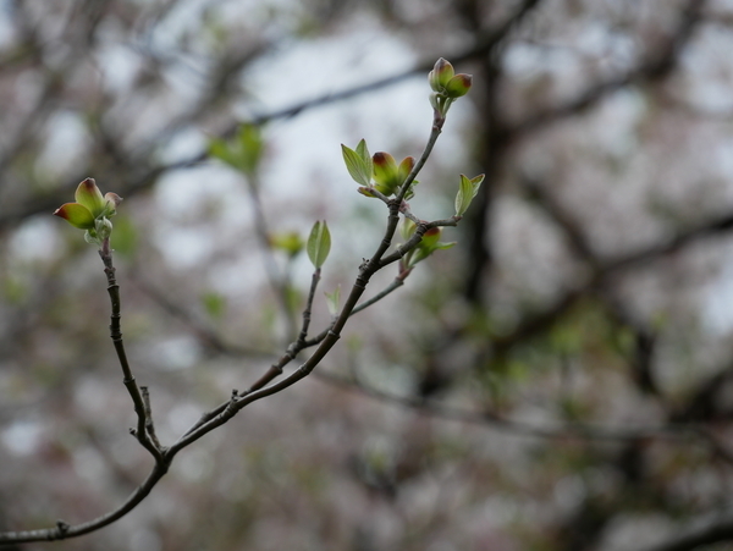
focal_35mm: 120
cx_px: 366
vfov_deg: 12.4
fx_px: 2543
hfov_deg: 16.4
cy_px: 276
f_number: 6.3
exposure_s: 1/320
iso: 200
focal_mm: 60
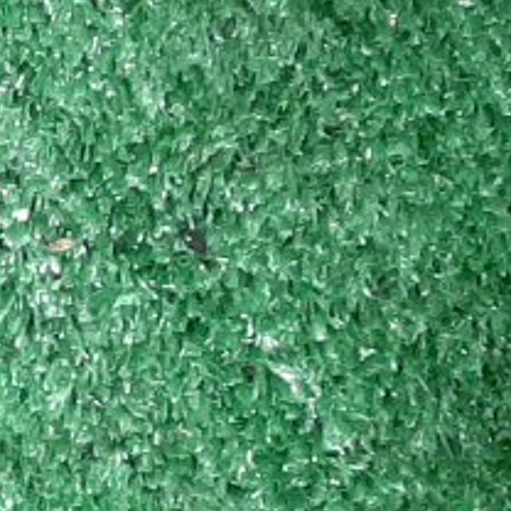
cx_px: -1128
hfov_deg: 8.7
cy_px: -739
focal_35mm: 159
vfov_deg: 9.7
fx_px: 2655
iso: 151
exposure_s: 1/50
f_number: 1.7
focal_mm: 3.93
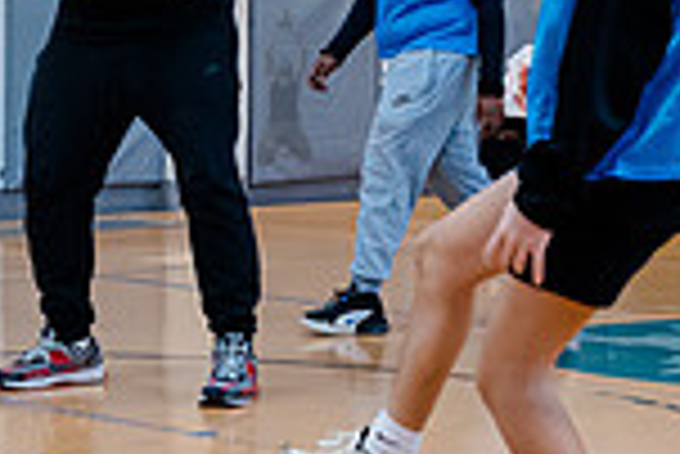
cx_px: 279
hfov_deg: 15.3
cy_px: 85
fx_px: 2533
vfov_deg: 10.2
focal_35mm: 134
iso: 8000
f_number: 4
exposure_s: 1/1000
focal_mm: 35
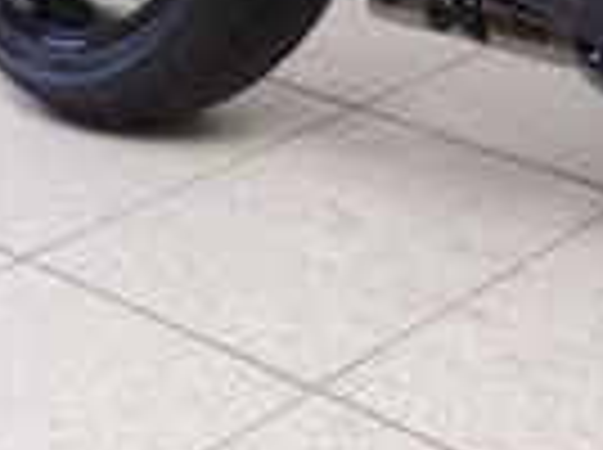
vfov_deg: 12.3
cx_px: 842
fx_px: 1913
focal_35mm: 110
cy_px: -360
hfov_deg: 16.6
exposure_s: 1/50
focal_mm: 5.4
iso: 125
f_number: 1.8
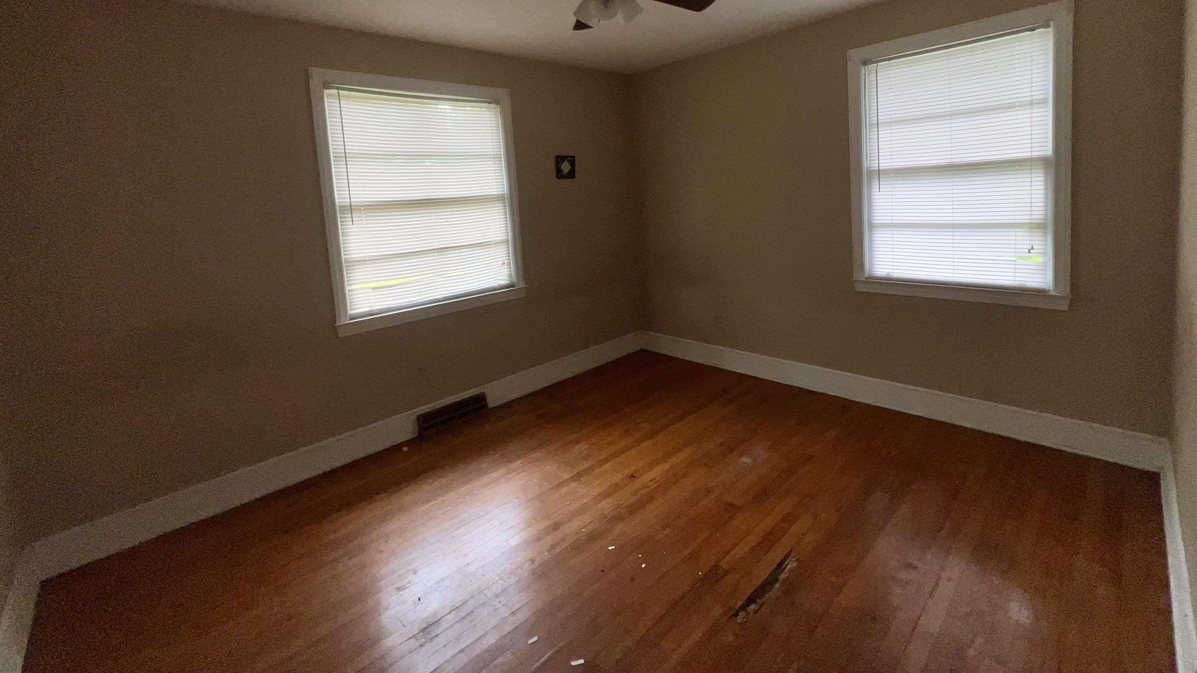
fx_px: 476
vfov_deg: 68.9
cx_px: 630
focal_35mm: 15
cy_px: 235
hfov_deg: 102.9
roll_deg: +3.0
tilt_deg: -5.1
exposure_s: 1/214
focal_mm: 1.57
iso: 25
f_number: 1.8
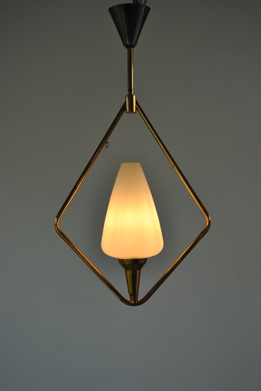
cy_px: 196
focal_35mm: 57
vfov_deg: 35.0
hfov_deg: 23.8
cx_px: 130
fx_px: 618
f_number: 6.3
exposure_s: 1/160
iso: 100
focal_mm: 38
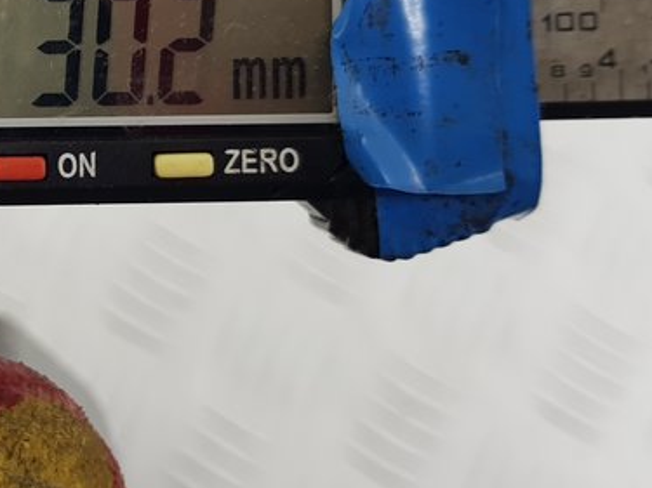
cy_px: 168
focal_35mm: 71
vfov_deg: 20.6
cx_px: -40
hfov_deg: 25.7
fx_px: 1337
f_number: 1.7
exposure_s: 1/100
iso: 50
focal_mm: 4.2
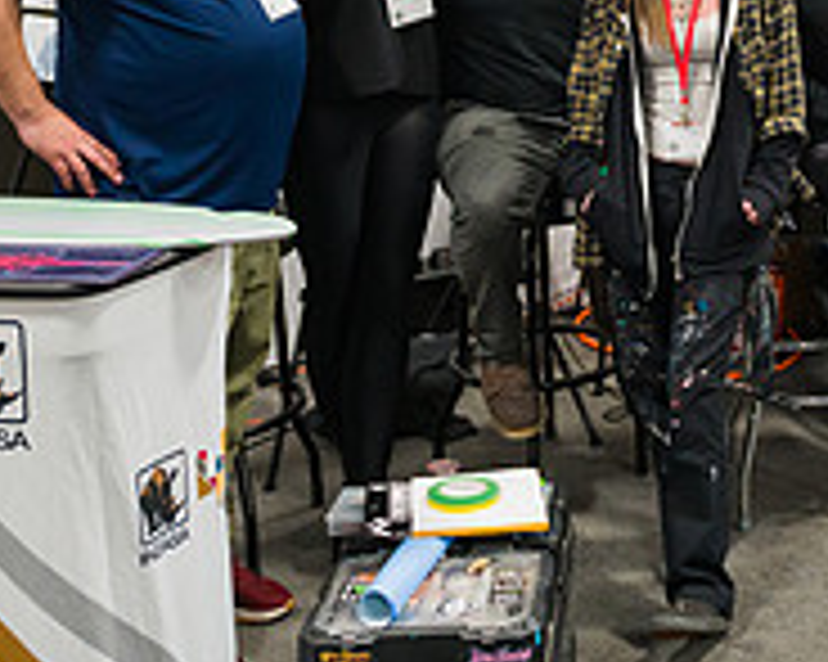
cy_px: -41
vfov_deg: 20.6
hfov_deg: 25.3
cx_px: 855
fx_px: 1739
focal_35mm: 71
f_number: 4
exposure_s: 1/200
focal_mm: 24
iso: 3200
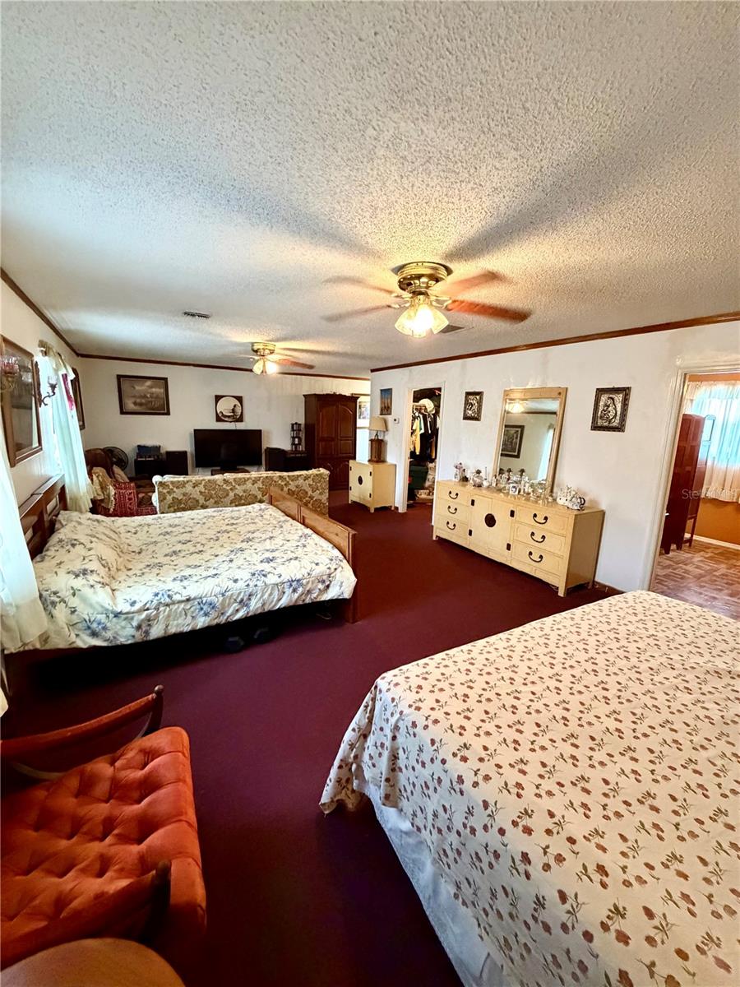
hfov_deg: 85.7
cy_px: 494
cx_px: 370
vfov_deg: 102.1
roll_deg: -2.3
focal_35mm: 14
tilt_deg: -10.8
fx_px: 399
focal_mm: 2.22
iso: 1000
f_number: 2.2
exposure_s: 1/60
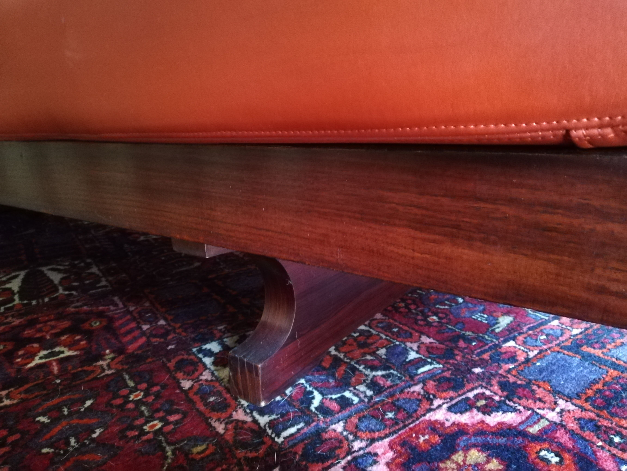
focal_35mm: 26
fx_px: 471
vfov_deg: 53.1
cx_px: 314
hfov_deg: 67.3
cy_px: 236
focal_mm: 3.81
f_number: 2.2
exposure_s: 1/12.5
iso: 2000
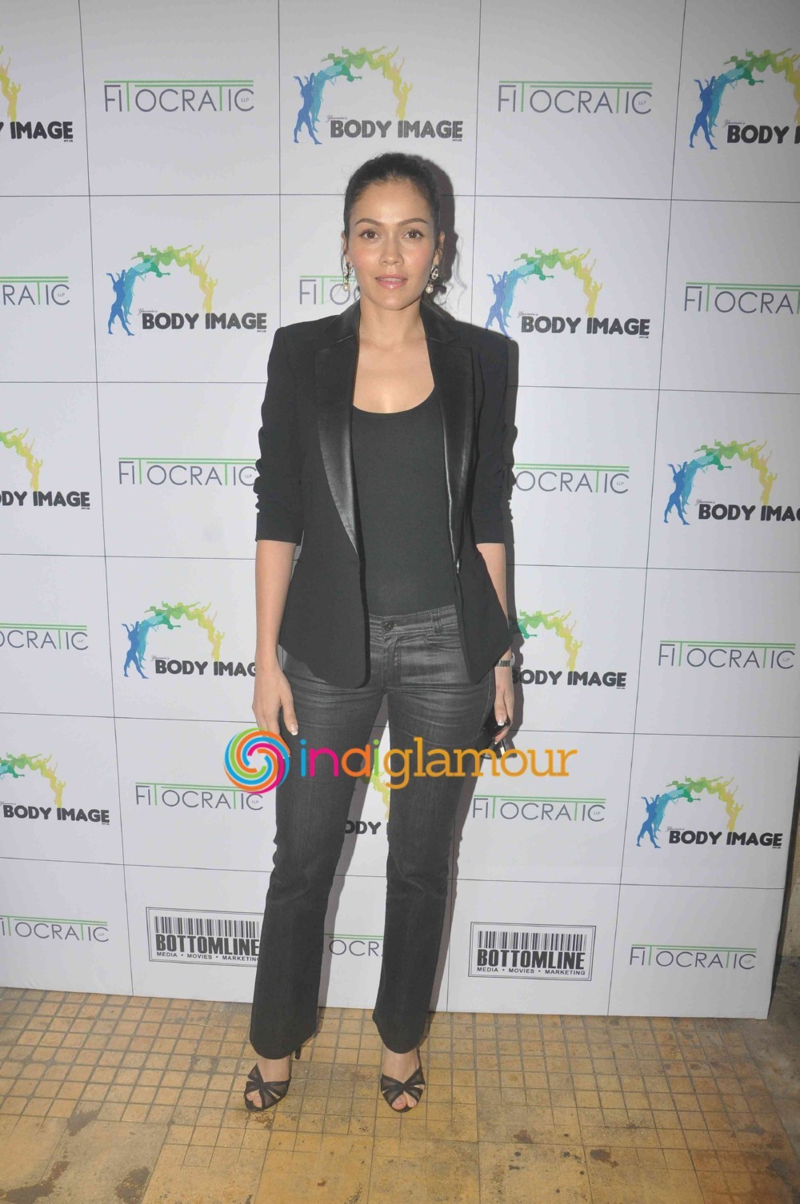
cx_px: 400
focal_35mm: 32
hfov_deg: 41.6
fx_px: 1053
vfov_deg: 59.6
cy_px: 602
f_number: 10
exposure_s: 1/250
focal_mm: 21
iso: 800
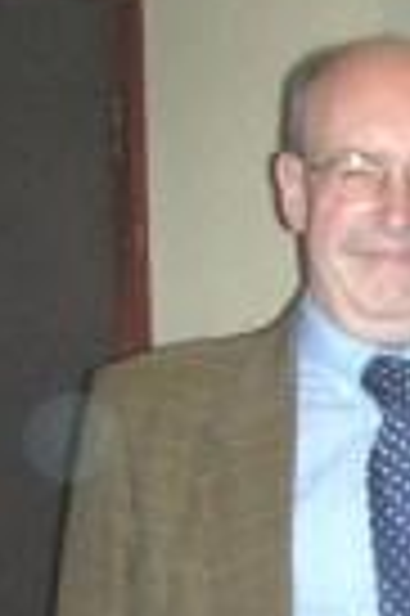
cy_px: 620
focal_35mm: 119
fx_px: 2038
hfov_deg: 10.5
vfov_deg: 16.8
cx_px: 852
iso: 180
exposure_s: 1/60.1
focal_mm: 5.8
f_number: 3
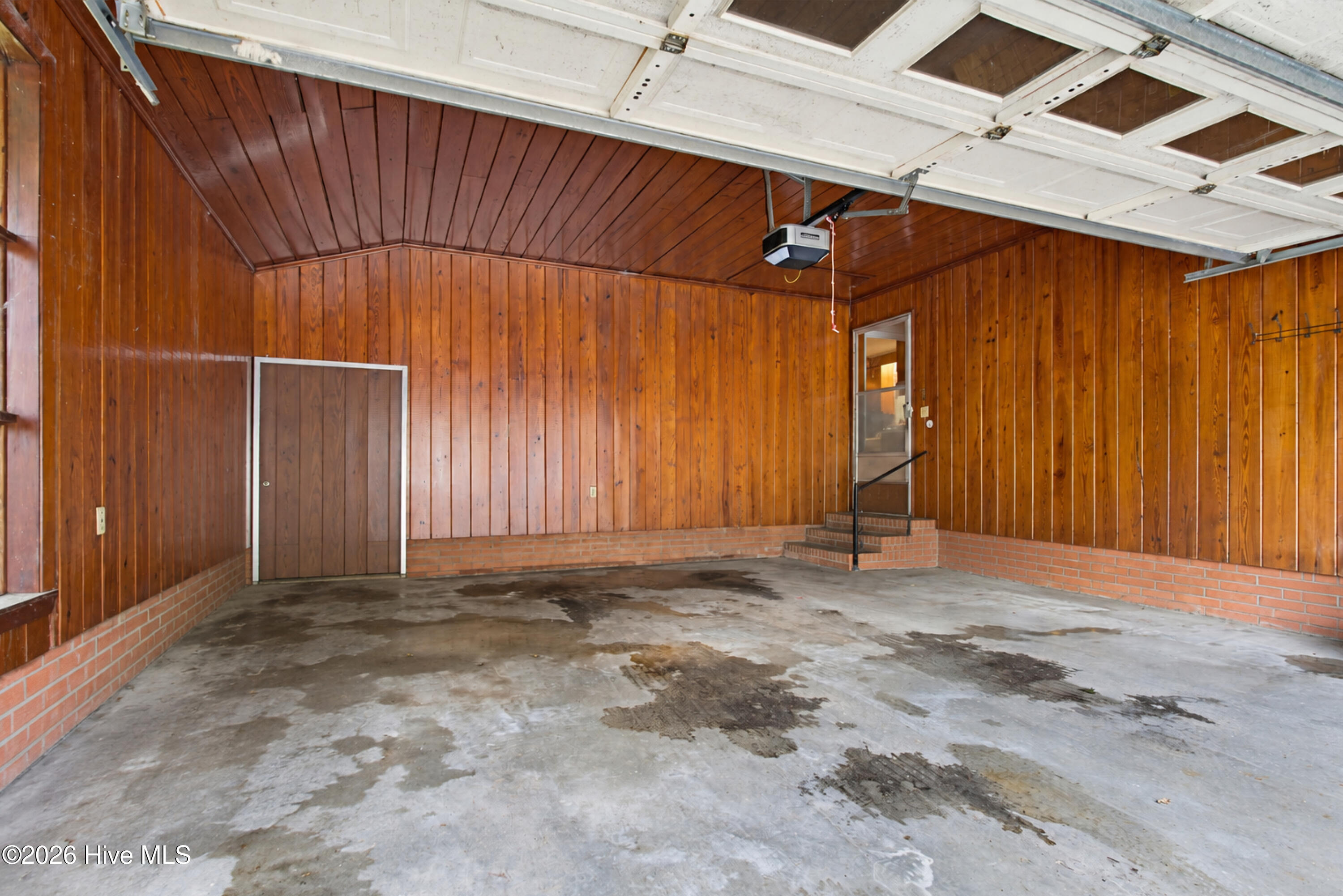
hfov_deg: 93.3
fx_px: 634
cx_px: 672
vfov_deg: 70.5
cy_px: 448
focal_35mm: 17
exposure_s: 1/5
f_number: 8
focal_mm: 17
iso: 500
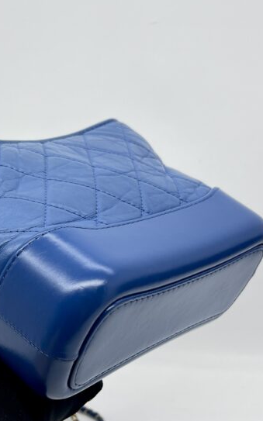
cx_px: 29
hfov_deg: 24.2
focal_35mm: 52
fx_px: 597
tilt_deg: -26.5
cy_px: 265
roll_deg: -0.6
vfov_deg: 38.6
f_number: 1.5
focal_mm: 5.7
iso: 32
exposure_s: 1/103
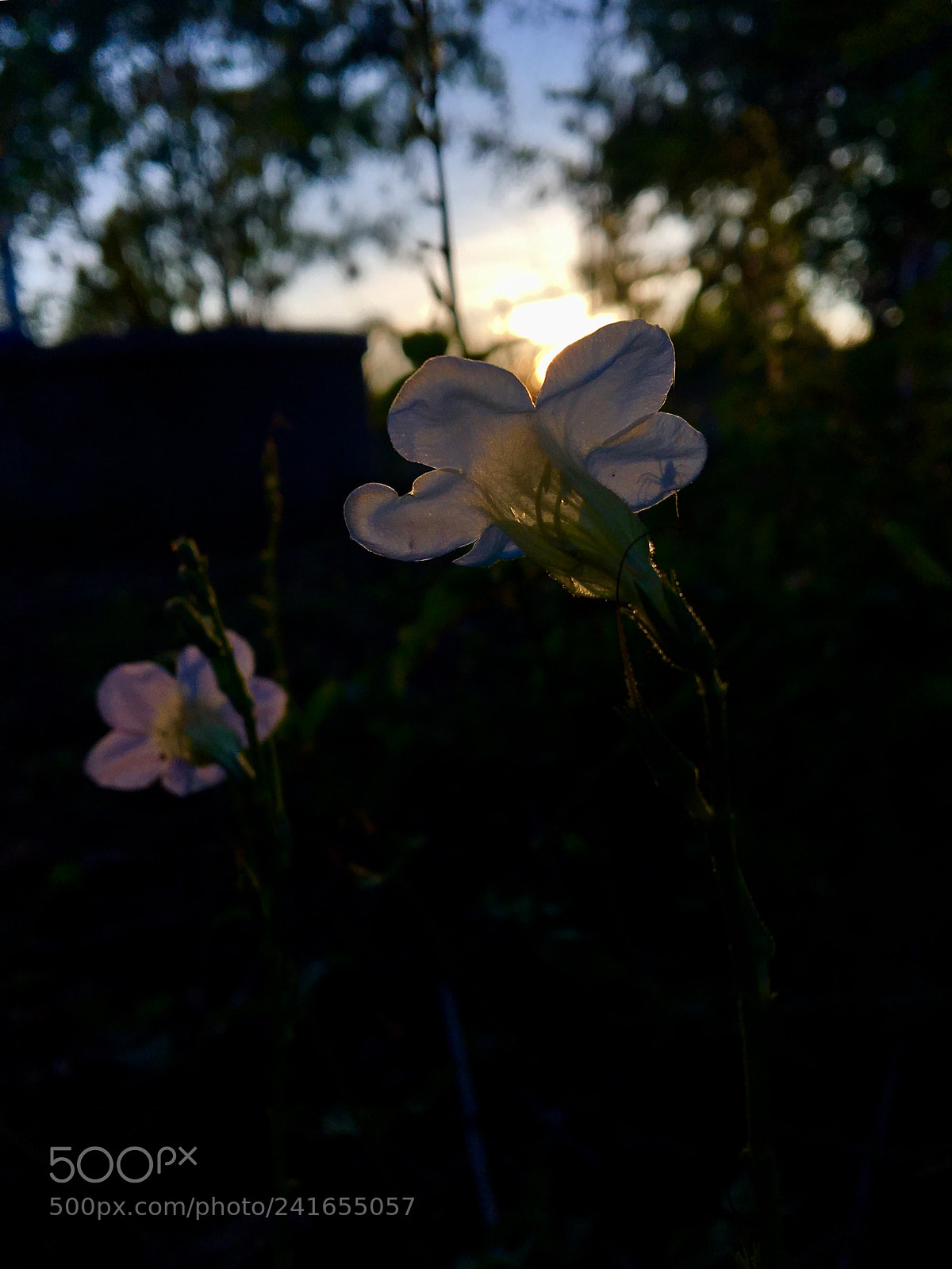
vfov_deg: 61.7
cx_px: 476
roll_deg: +2.2
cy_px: 634
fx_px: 1063
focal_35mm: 29
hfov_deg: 48.2
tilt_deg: -8.4
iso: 25
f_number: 2.2
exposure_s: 1/999
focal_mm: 4.15
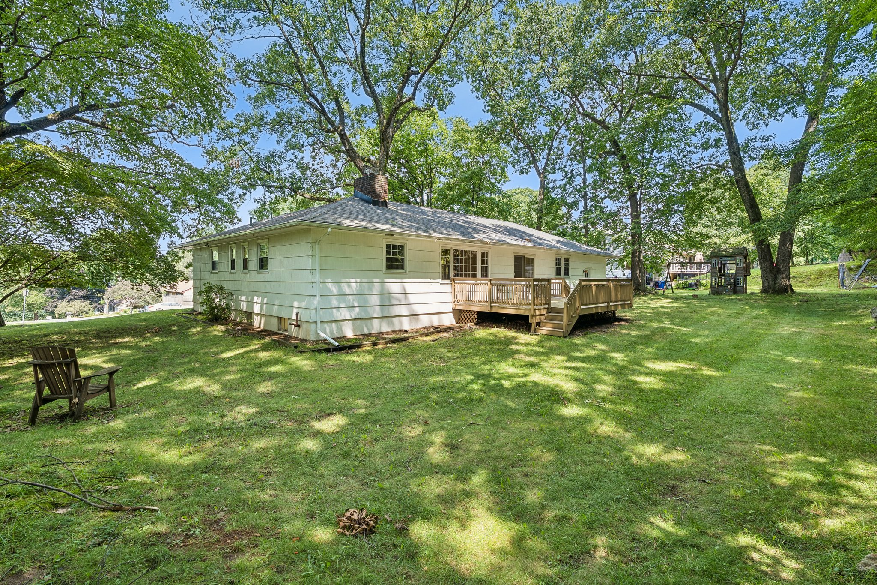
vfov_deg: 73.7
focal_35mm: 16
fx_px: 390
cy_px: 292
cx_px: 438
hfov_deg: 96.7
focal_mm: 16
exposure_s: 1/30
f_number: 7.1
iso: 100
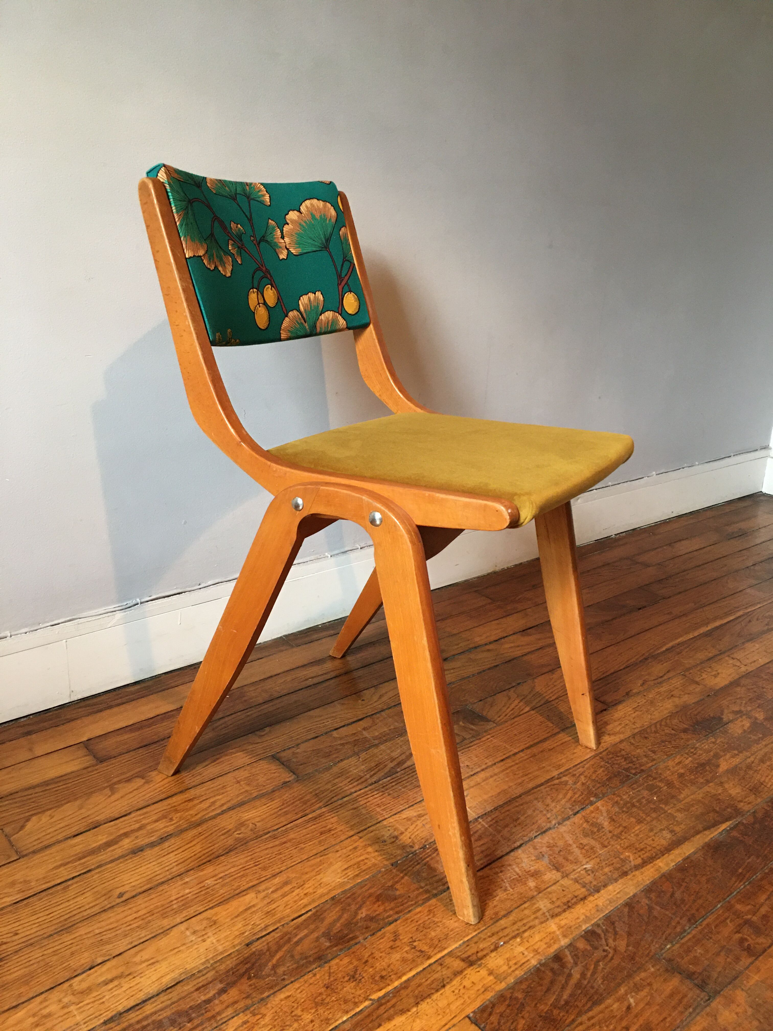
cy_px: 516
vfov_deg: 61.7
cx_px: 386
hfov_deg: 48.2
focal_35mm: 29
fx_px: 863
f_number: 2.2
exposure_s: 1/17
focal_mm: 4.15
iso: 100
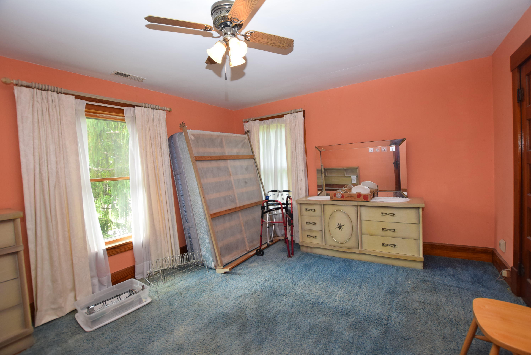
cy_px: 178
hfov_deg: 100.3
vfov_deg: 77.4
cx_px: 266
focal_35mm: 15
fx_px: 221
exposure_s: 1/100
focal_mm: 10
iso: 800
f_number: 5
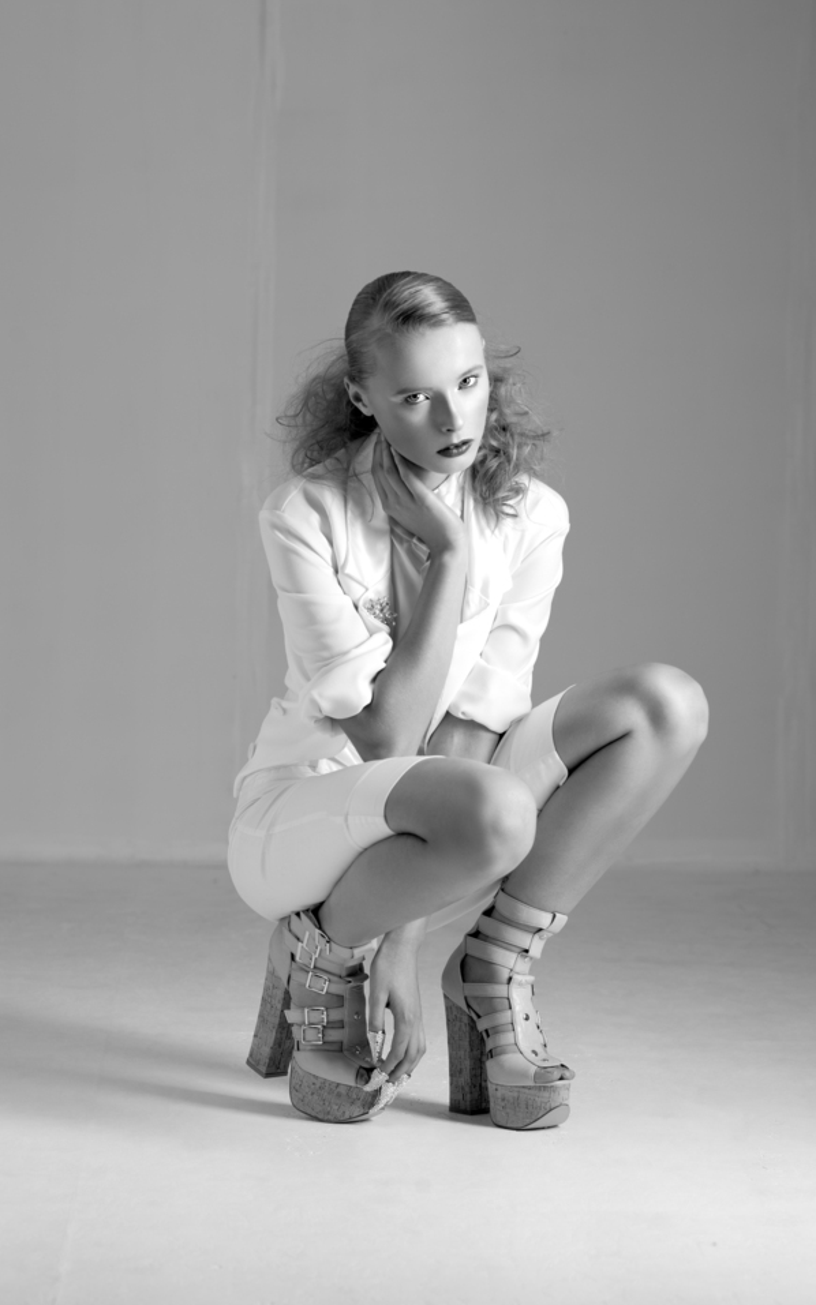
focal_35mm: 87
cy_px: 650
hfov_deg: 15.0
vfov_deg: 23.8
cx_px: 426
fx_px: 3096
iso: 160
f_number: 5.6
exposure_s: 1/125
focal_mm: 85
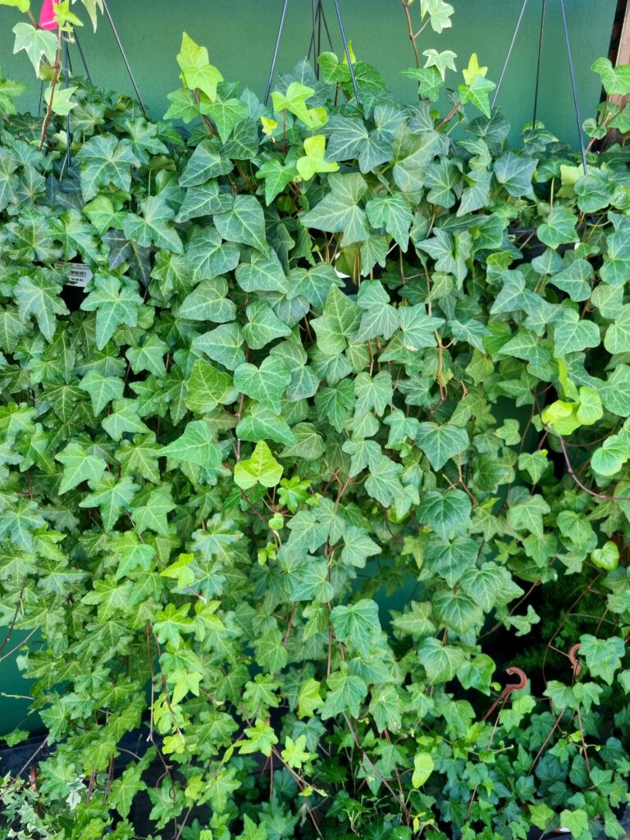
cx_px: 315
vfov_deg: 67.3
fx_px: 631
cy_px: 420
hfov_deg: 53.1
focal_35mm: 26
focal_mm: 5.4
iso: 80
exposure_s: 1/120
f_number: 1.8
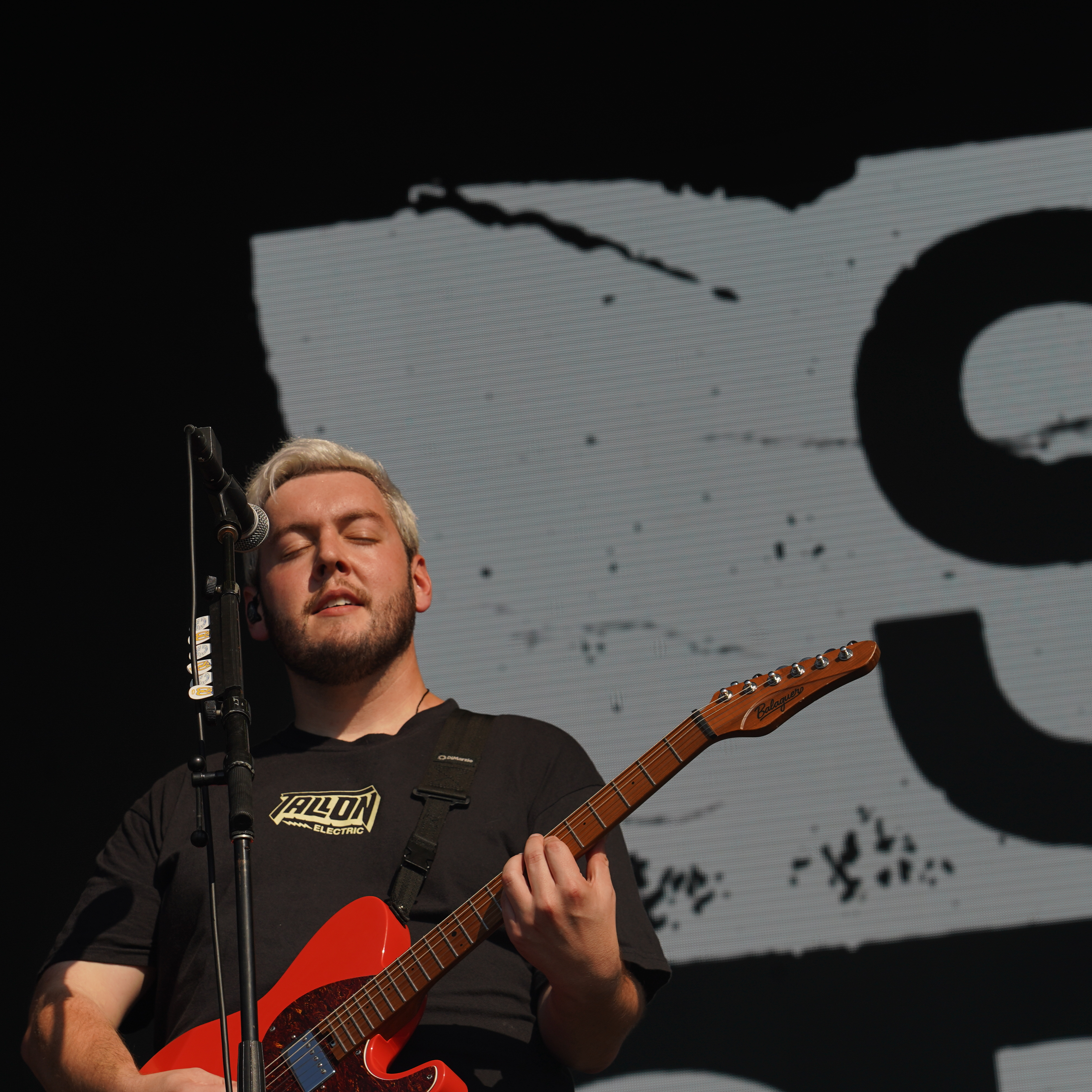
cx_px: 415
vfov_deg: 13.0
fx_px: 4783
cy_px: 546
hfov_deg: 13.0
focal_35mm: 134
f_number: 8
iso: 100
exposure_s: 1/800
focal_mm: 105
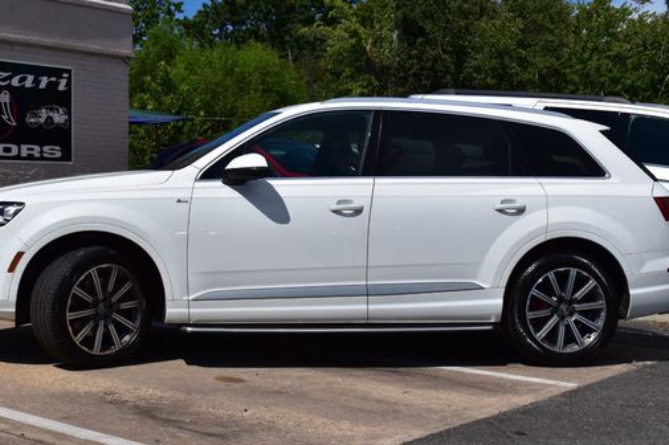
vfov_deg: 23.7
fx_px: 1059
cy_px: 192
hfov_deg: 35.0
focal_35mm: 57
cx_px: 277
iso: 200
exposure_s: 1/640
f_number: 11
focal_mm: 30
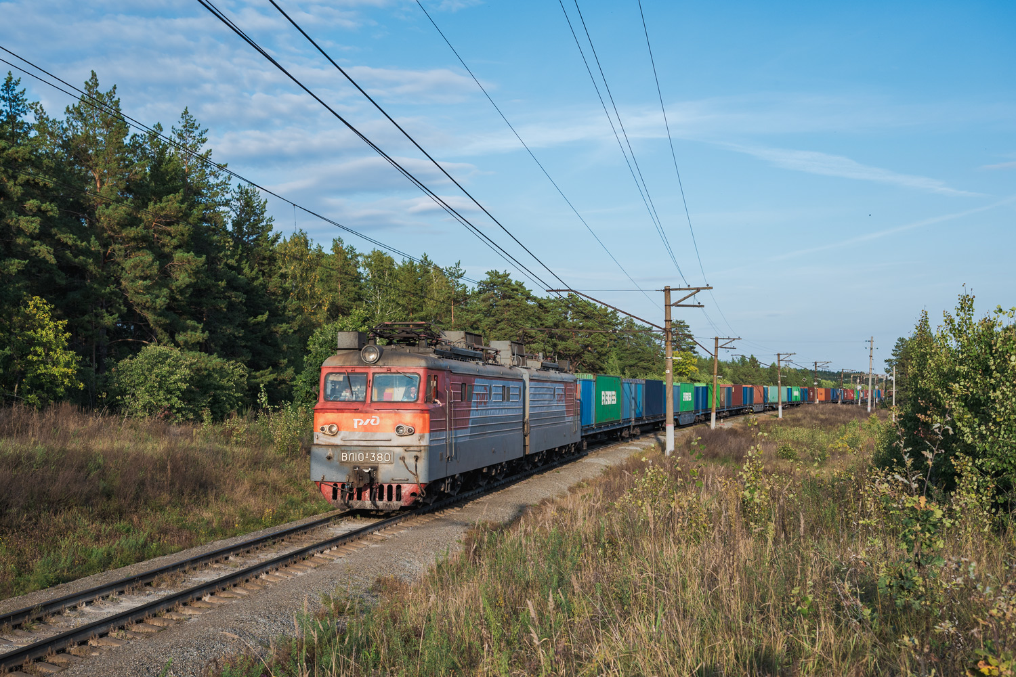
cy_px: 338
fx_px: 1213
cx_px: 508
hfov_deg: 45.4
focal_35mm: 43
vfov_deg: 31.2
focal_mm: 43
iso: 250
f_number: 5
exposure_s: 1/800
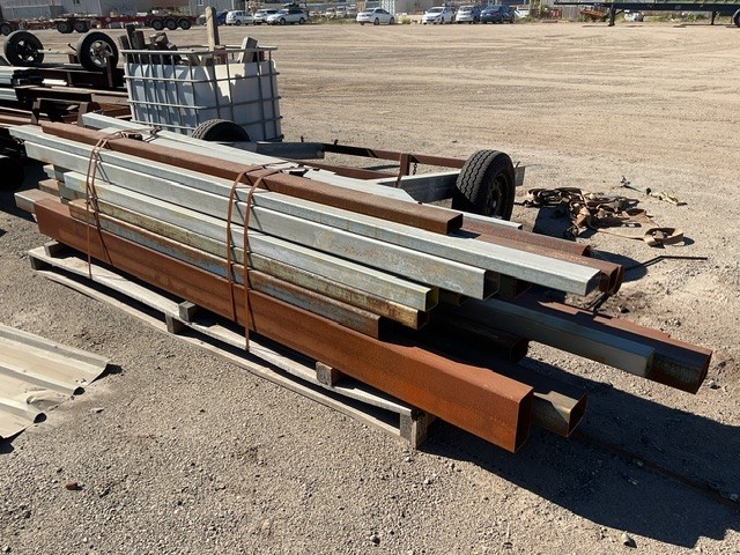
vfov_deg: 48.2
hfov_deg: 61.7
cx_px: 370
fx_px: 620
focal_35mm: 29
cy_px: 278
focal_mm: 3
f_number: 1.8
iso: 16
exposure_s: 1/1534
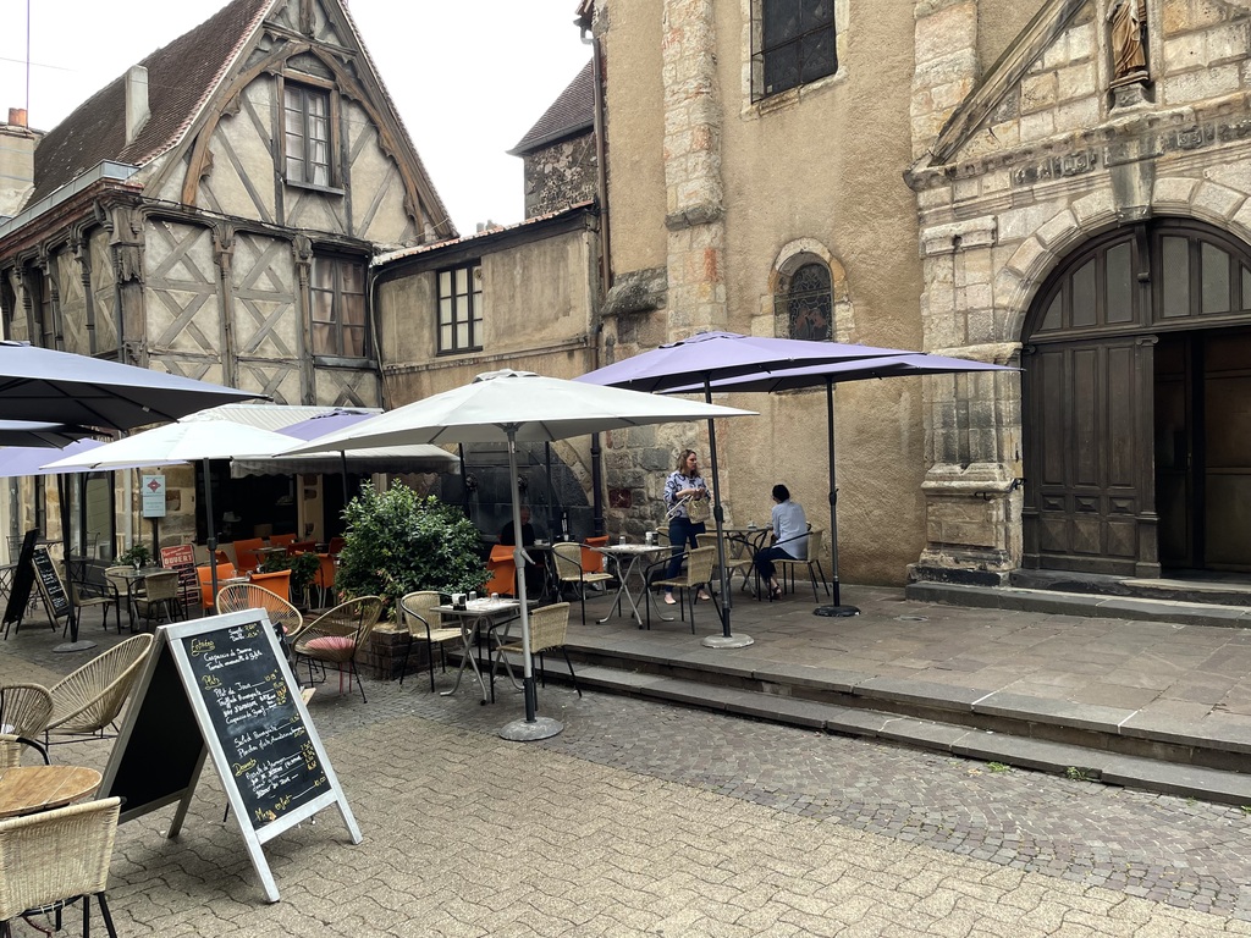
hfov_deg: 67.3
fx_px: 940
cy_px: 469
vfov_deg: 53.1
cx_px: 626
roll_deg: +0.9
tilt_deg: -0.2
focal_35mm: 26
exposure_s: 1/121
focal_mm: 4.2
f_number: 1.6
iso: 50
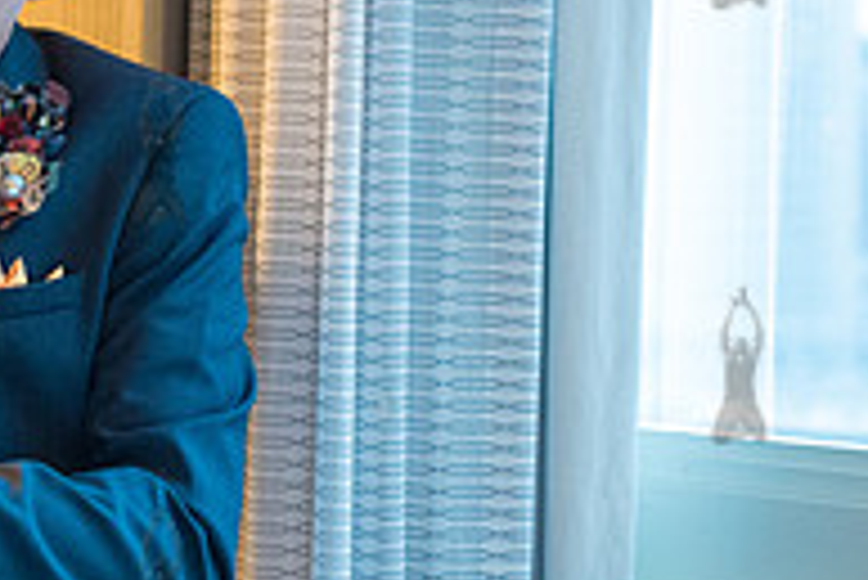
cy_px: 146
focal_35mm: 105
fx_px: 2533
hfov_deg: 19.2
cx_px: 157
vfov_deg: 13.0
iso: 3200
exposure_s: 1/250
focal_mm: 35
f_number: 3.2
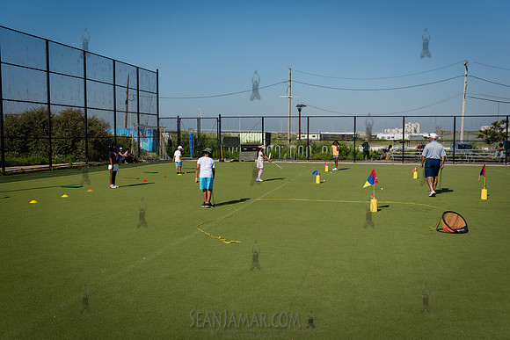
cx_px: 255
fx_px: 490
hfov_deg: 55.0
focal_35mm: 35
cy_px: 170
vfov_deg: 38.3
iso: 100
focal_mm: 34
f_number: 5
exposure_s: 1/800
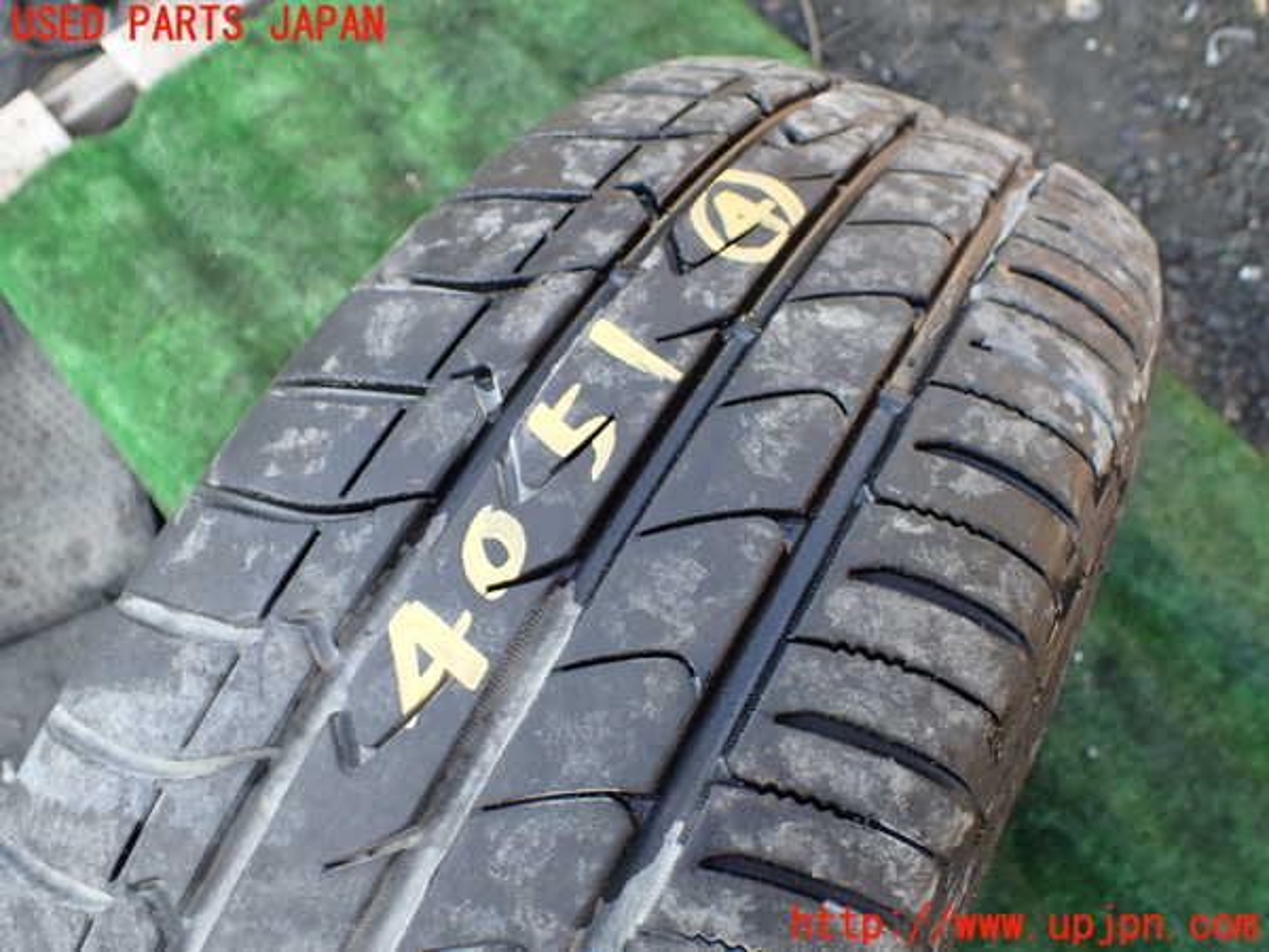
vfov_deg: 46.8
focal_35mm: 30
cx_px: 634
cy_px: 476
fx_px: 1100
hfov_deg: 60.0
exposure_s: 1/160
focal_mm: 5.4
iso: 100
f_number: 2.3
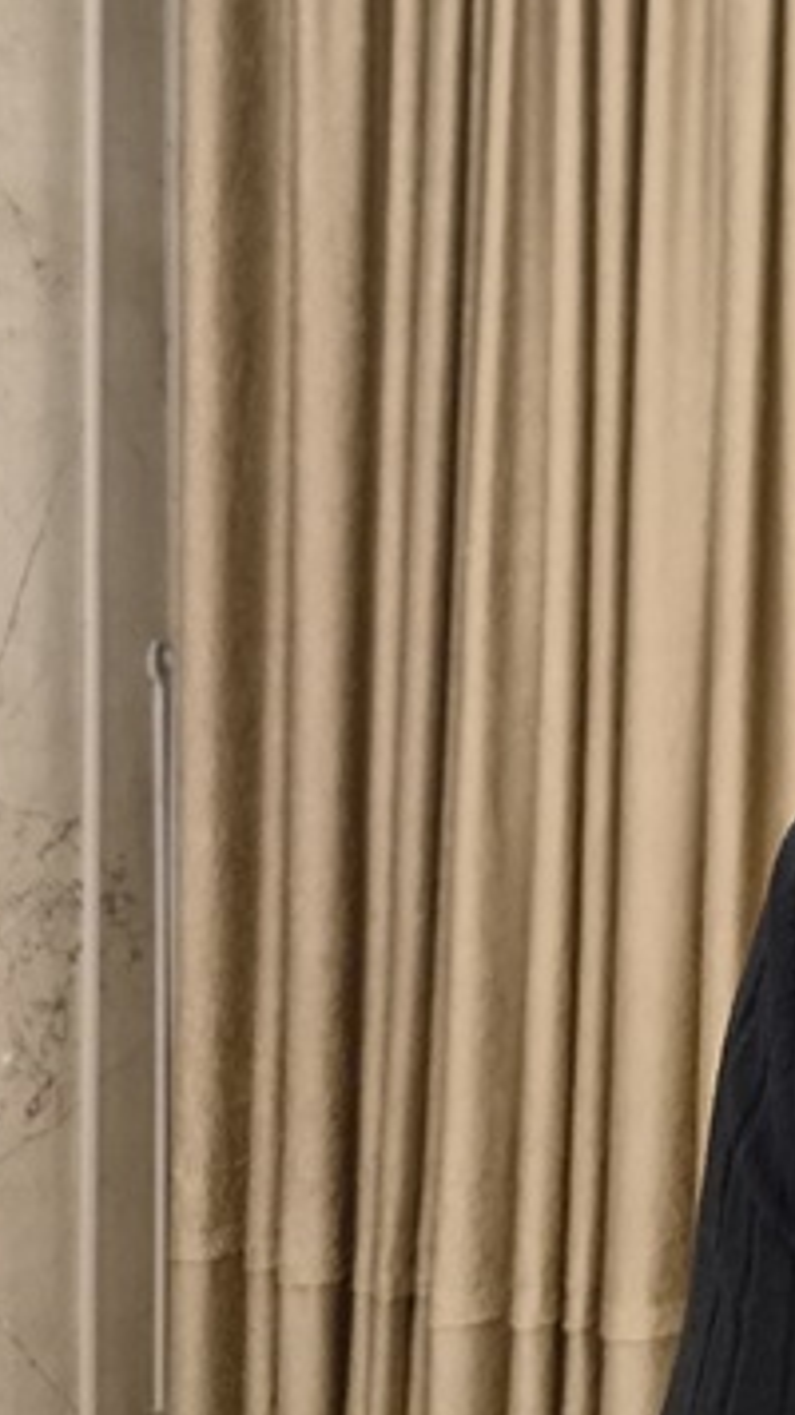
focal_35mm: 72
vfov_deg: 29.4
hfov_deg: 15.4
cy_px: 719
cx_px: 1212
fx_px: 2701
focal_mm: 5.4
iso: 1000
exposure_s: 1/100
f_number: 1.8
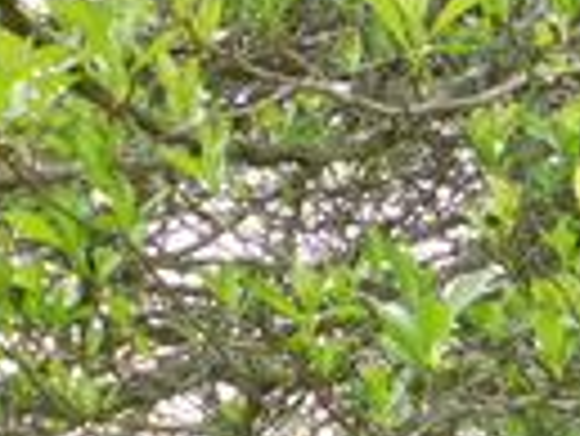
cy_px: 1007
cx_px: 796
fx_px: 1912
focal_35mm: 114
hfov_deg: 16.2
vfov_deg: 11.2
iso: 125
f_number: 3
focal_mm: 4
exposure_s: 1/250
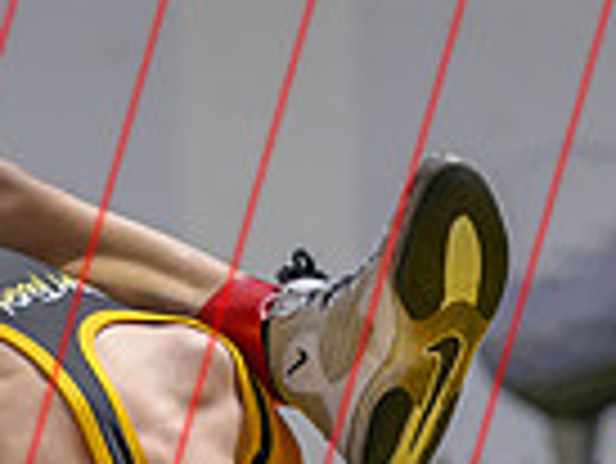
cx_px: -121
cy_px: 911
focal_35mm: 864
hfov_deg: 2.3
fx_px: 15389
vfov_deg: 1.7
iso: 1400
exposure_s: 1/800
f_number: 2.8
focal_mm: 165
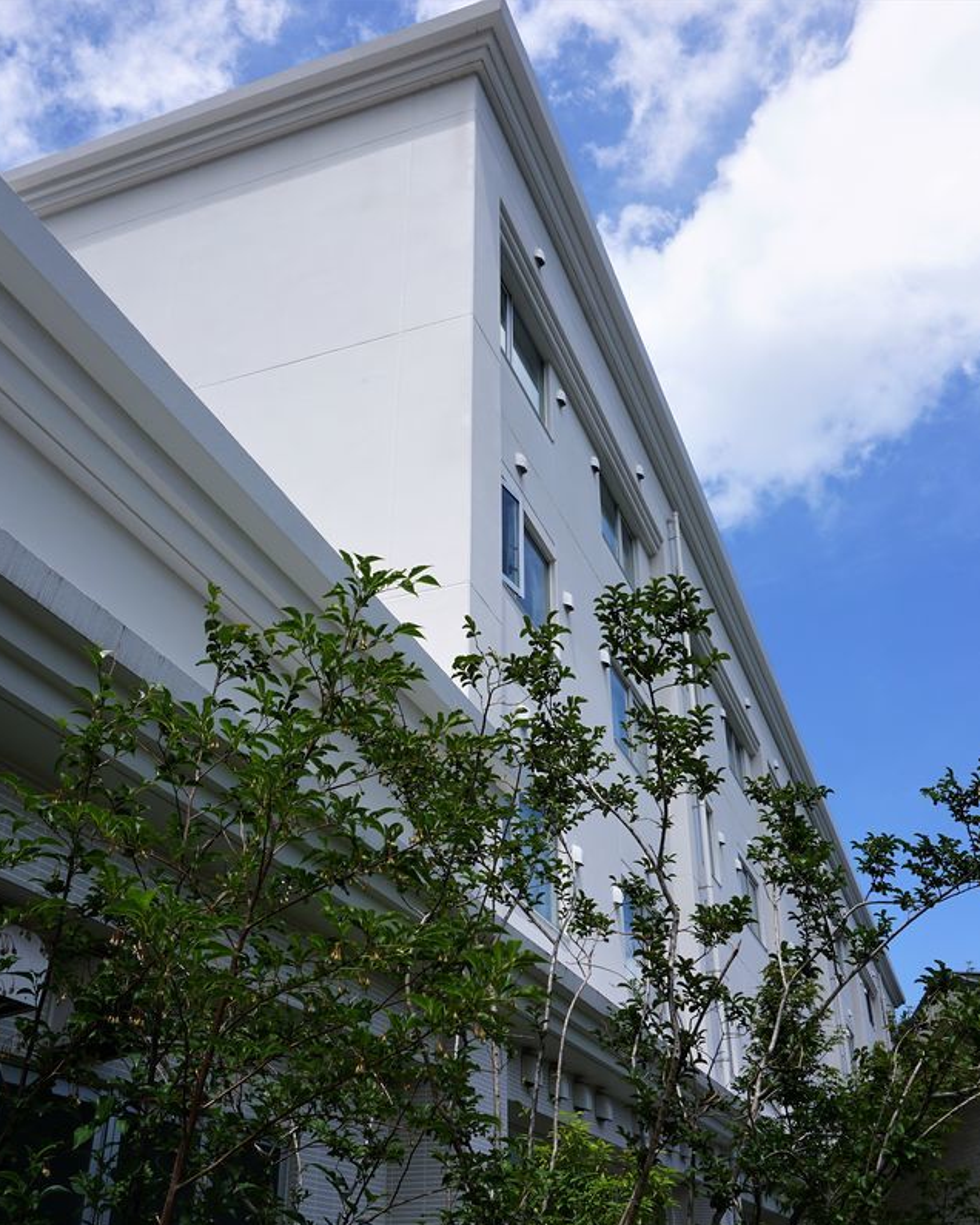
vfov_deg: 52.8
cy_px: 615
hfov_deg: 43.3
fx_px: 1233
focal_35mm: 34
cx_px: 522
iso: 100
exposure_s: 1/160
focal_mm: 16
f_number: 11
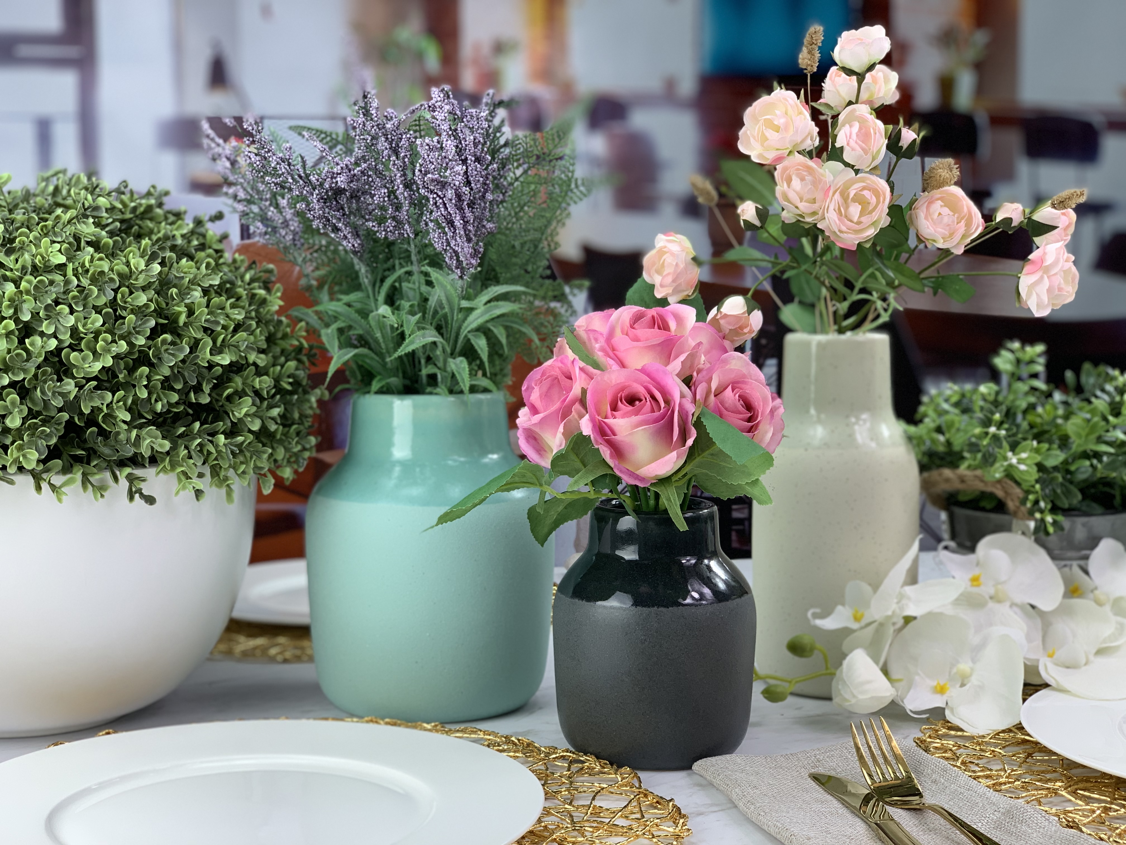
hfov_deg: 36.8
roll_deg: +1.4
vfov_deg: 28.0
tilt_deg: -5.3
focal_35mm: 52
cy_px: 422
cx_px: 563
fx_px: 1691
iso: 40
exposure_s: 1/100
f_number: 2.4
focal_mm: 6
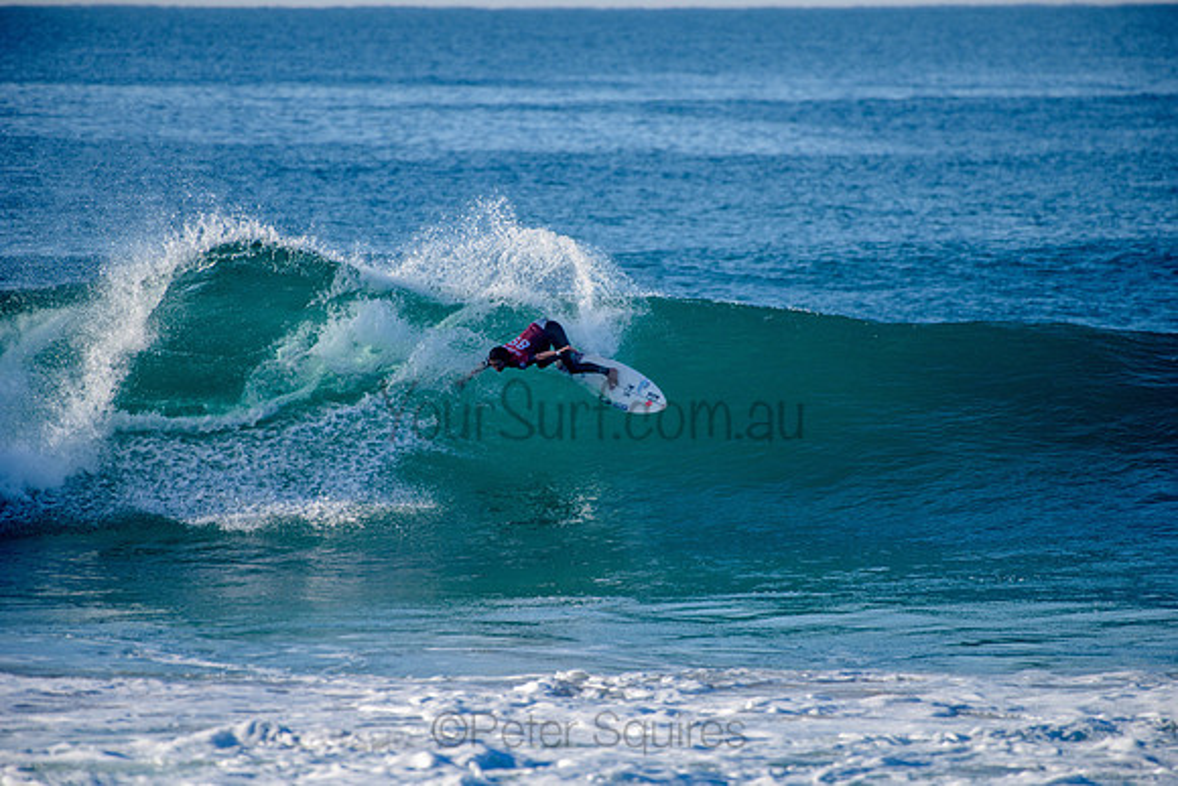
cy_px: 393
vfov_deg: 2.8
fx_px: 16364
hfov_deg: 4.1
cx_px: 589
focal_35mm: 500
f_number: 5.6
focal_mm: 500
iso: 220
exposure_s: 1/1600
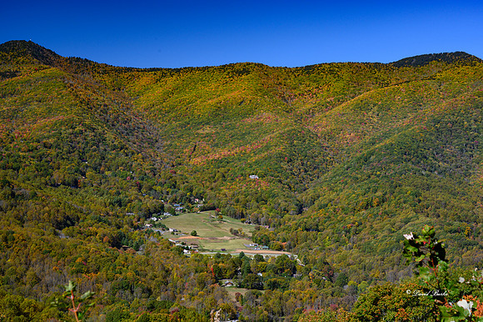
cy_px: 161
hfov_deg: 32.4
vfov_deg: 21.9
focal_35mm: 62
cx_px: 242
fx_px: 831
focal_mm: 62
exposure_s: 1/60
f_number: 11
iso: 100
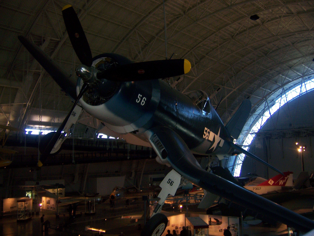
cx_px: 157
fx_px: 327
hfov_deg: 51.3
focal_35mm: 36
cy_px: 118
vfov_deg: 39.7
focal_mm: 6
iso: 125
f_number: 2.8
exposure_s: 1/60
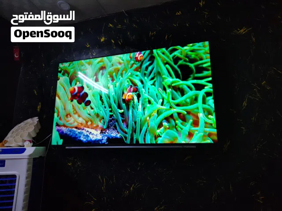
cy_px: 106
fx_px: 196
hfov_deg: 71.6
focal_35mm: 24
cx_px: 141
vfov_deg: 56.8
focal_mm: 5.56
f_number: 1.8
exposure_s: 1/100
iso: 878
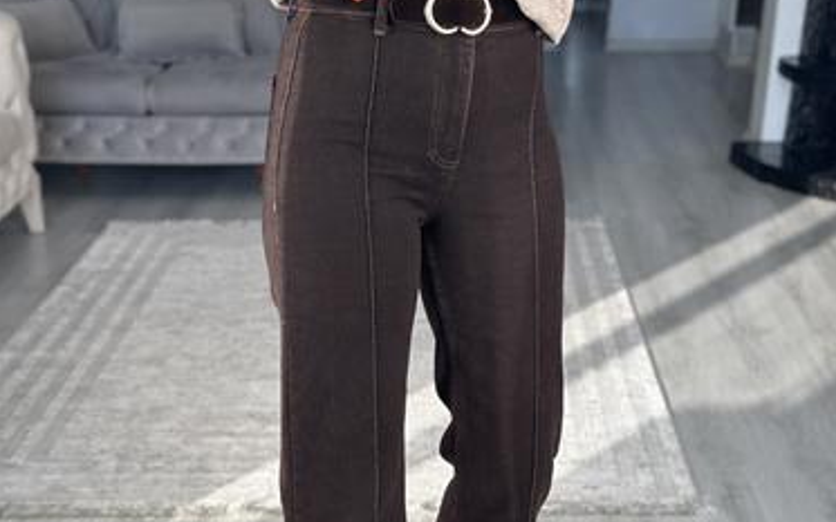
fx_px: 1572
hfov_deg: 29.8
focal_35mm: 69
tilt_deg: -34.9
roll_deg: +0.2
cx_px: 419
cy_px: 444
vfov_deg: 18.6
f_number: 1.78
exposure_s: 1/207
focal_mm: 6.86
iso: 80
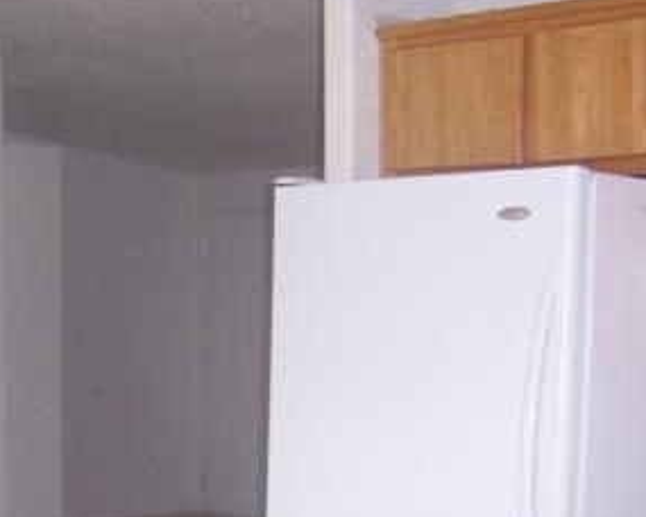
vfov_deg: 19.2
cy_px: 438
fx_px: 1510
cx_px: -2
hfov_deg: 23.1
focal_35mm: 79
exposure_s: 1/60
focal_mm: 6.2
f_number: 2.8
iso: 125
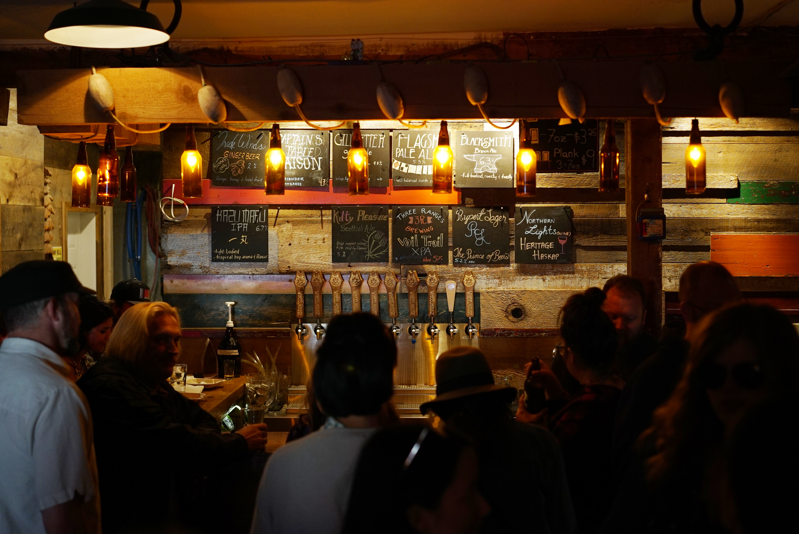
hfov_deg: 36.2
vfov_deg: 24.6
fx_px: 1221
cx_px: 400
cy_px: 267
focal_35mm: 55
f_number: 3.2
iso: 1000
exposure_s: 1/100
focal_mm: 55
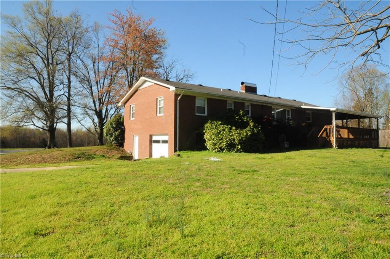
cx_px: 195
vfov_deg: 30.7
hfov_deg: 45.0
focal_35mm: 44
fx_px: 470
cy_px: 130
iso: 1250
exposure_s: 1/250
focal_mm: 29
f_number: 20
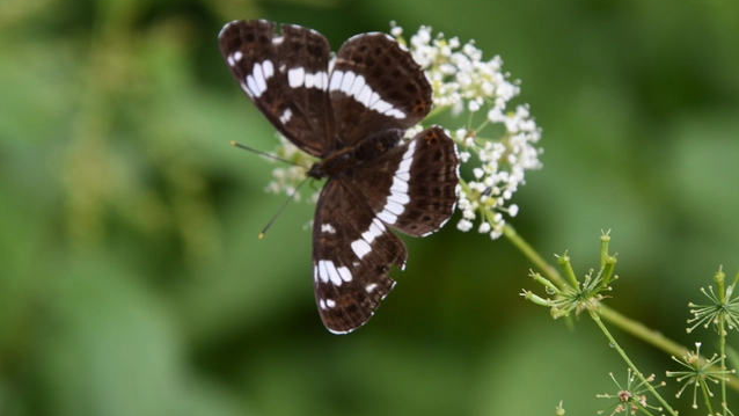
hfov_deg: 5.5
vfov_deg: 3.1
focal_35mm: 394
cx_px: 370
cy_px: 174
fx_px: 7721
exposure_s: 1/125
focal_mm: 250
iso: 280
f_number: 8
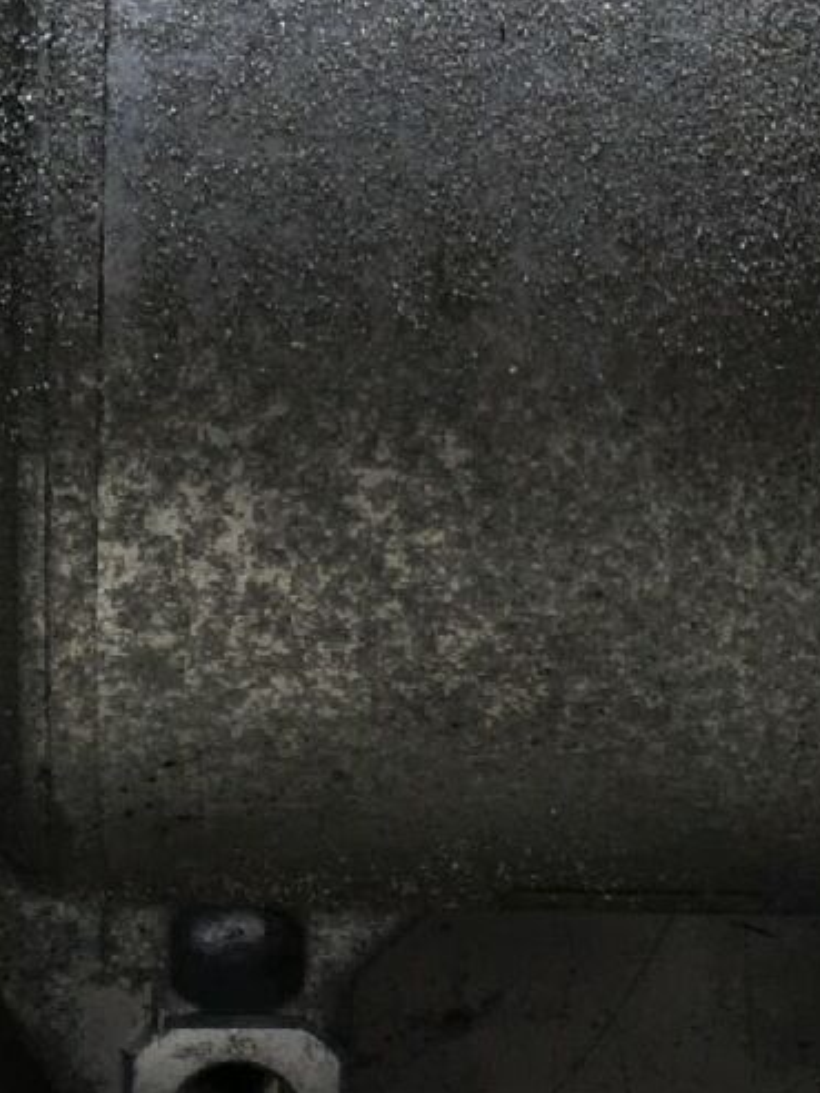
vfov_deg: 9.9
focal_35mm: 199
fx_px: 6285
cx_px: 496
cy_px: 280
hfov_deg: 7.5
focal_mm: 5.43
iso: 195
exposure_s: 1/50
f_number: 1.89
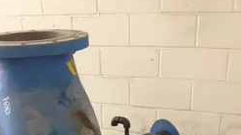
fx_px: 396
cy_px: 173
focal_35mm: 62
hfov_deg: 33.8
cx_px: 98
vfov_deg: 18.1
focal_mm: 4.28
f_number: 2.4
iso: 160
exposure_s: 1/20
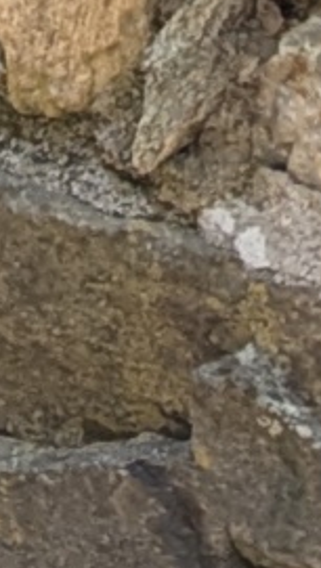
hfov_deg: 3.6
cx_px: -2064
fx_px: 3727
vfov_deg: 7.7
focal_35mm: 247
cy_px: -1052
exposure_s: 1/584
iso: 13
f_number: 1.68
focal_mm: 6.9
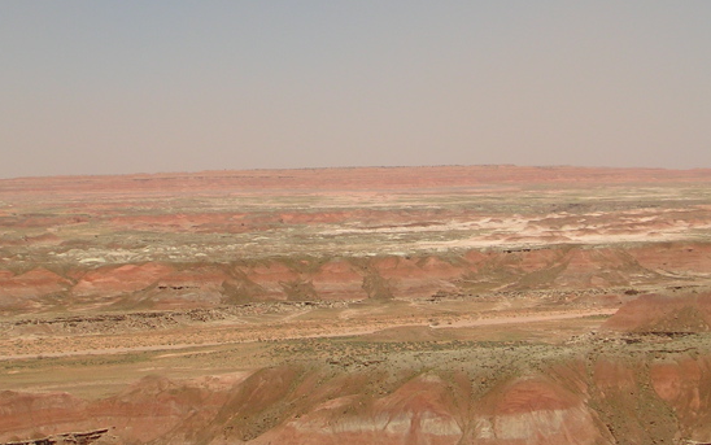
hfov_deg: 22.1
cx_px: 388
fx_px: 1822
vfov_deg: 13.9
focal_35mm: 94
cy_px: 193
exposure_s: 1/888
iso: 50
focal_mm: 11.5
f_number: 3.9
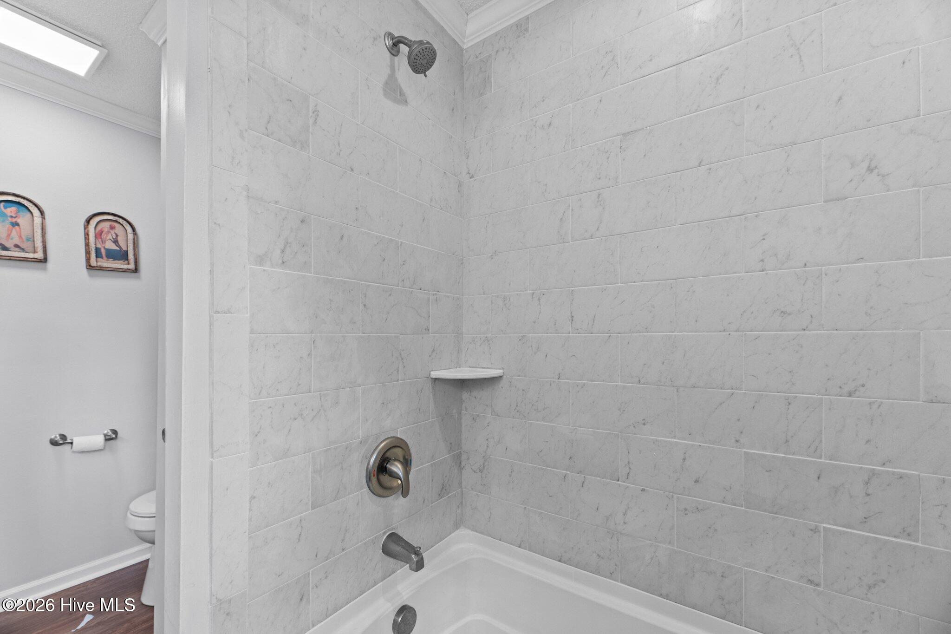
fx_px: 370
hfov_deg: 104.3
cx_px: 476
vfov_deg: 81.2
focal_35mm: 14
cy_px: 317
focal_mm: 14
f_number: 9
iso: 400
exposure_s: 1/4
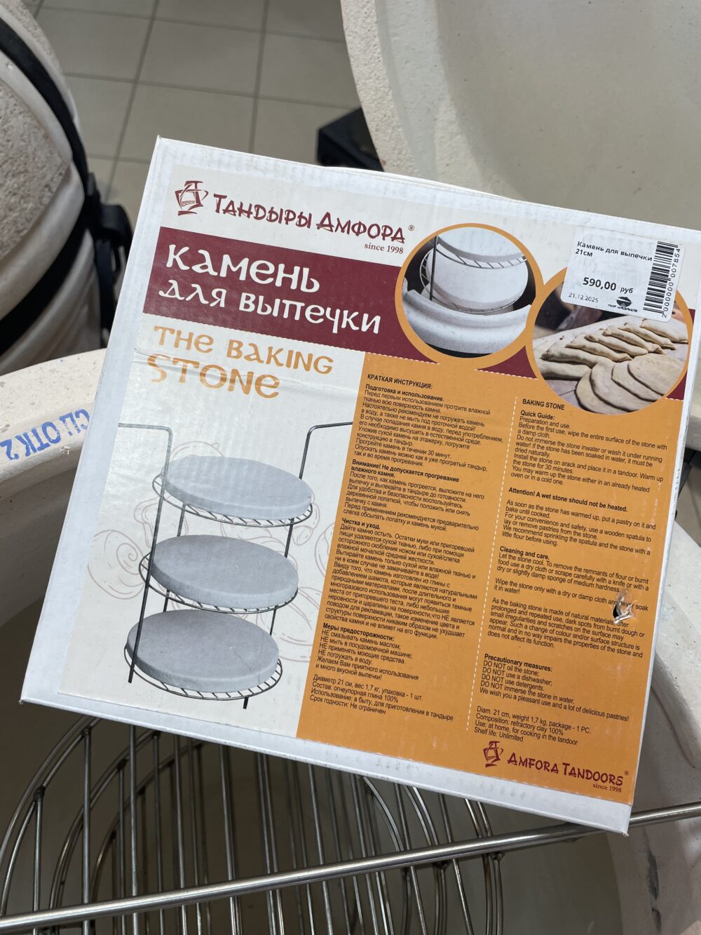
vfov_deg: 67.3
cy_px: 468
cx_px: 350
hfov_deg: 53.1
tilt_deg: -57.7
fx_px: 702
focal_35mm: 26
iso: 50
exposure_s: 1/100
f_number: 1.6
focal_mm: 4.2
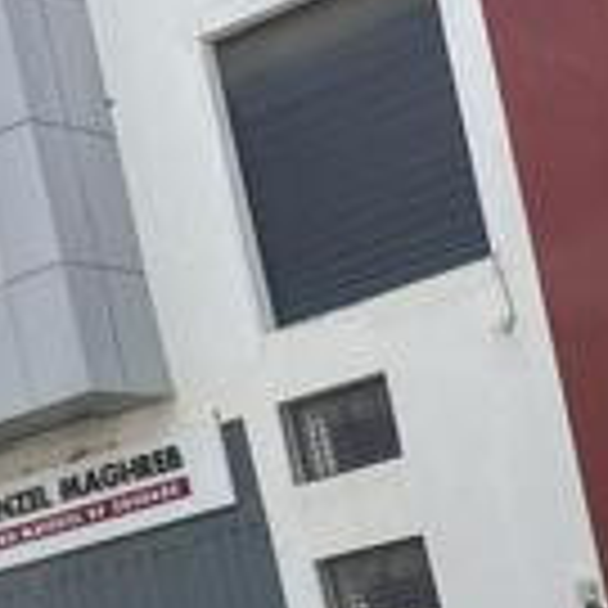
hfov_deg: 15.0
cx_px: 797
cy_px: 831
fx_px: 2206
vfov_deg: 14.9
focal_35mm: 111
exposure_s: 1/2915
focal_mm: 5.7
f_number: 1.5
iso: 50
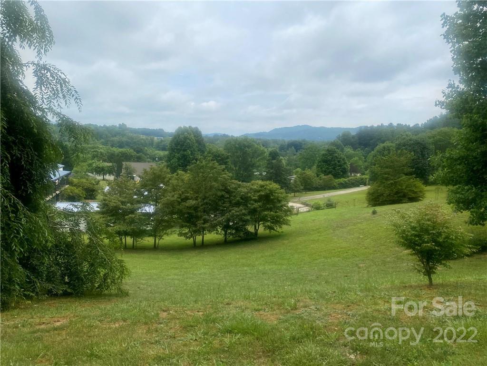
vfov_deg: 53.1
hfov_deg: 67.3
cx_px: 244
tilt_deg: -6.5
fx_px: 366
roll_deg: -2.7
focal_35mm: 26
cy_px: 183
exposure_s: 1/6410
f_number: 1.8
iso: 32
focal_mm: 4.25
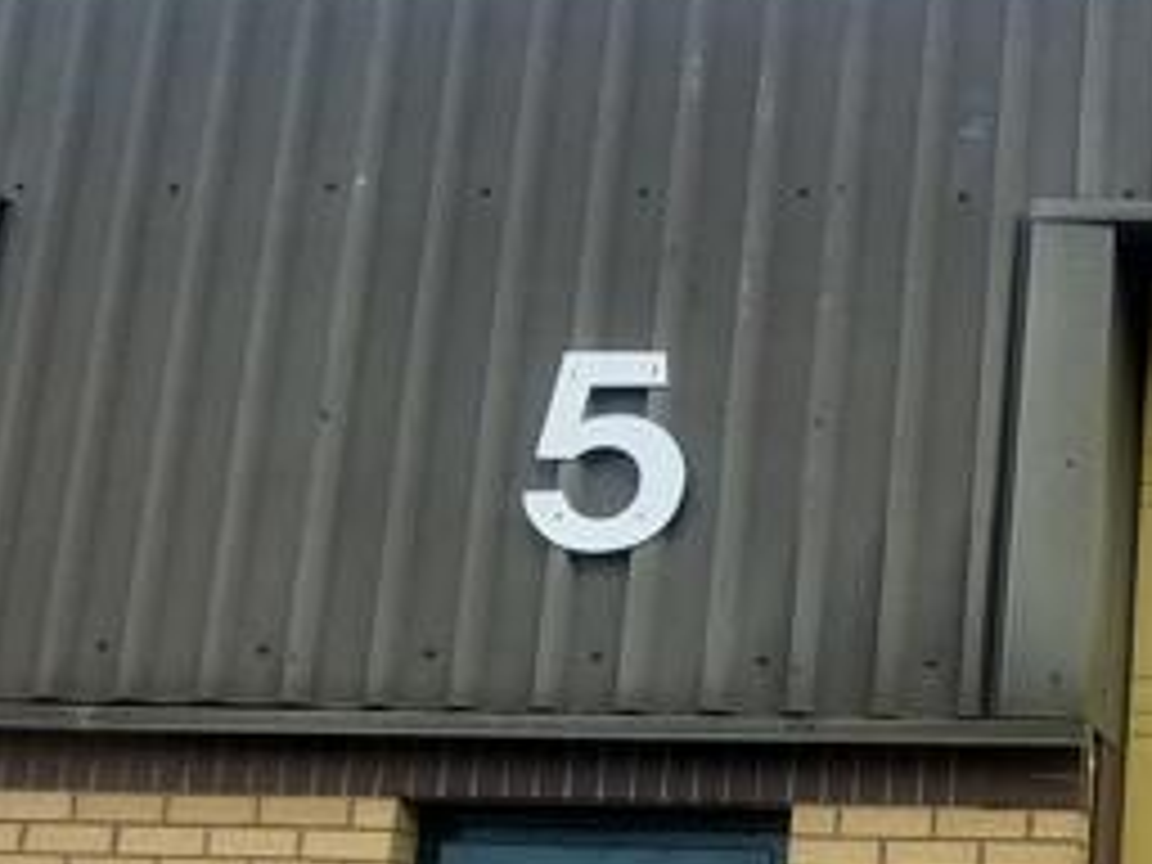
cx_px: 1354
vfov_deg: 26.9
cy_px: 796
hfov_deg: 31.4
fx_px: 1731
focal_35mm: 52
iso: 50
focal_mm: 1.74
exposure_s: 1/404
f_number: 2.2
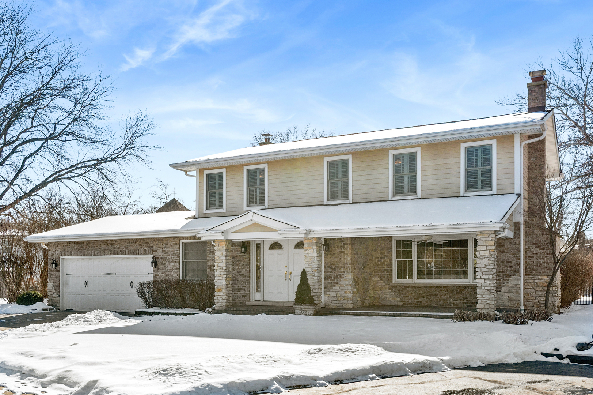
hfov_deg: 58.7
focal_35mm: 32
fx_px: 527
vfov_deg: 41.1
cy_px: 198
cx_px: 296
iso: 400
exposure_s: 1/2000
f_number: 8
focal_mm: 32
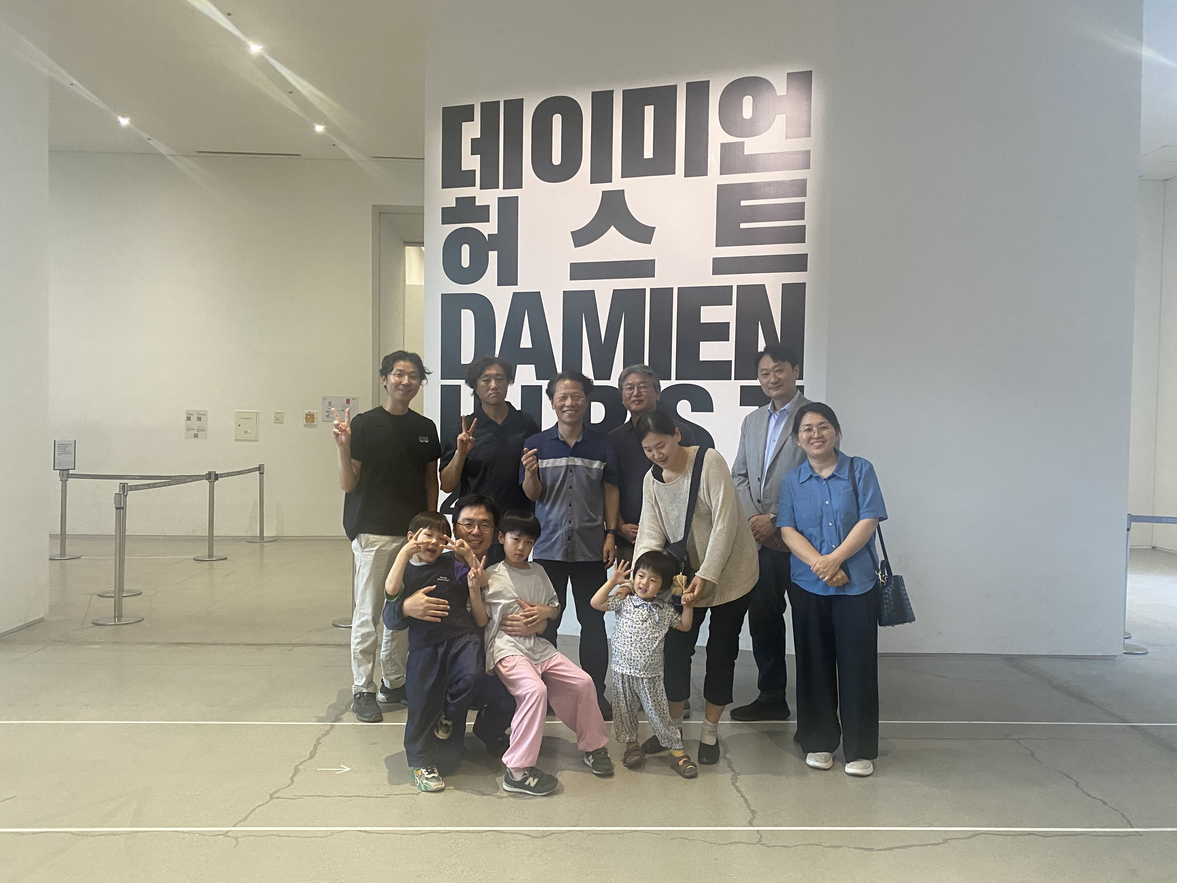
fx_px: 884
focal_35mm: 26
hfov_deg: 67.3
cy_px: 442
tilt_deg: -2.5
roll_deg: -1.0
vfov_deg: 53.1
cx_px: 588
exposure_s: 1/60
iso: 320
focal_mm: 4.25
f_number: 1.8
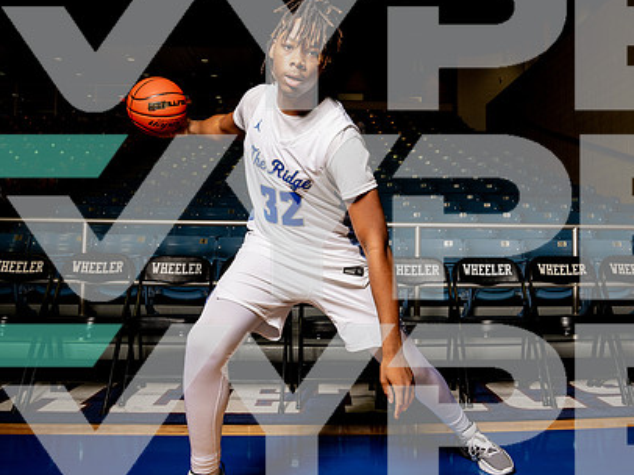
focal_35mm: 33
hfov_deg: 55.2
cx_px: 362
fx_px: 604
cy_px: 218
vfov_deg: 42.9
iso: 250
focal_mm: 24
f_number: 7.1
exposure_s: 1/125
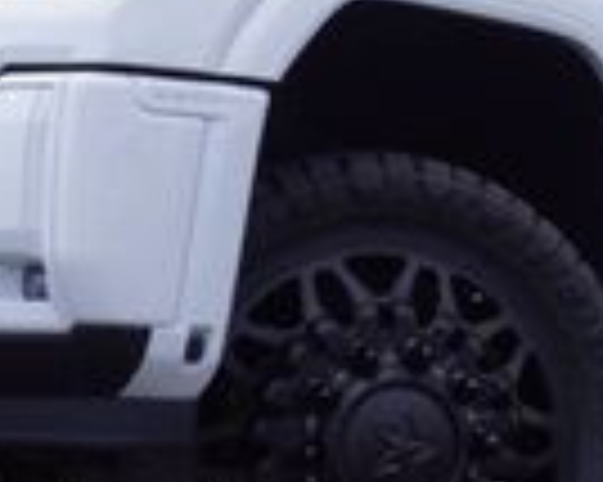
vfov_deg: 10.3
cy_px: -36
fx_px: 2639
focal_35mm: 148
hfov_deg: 13.0
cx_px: 486
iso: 100
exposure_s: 1/125
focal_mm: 22
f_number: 9
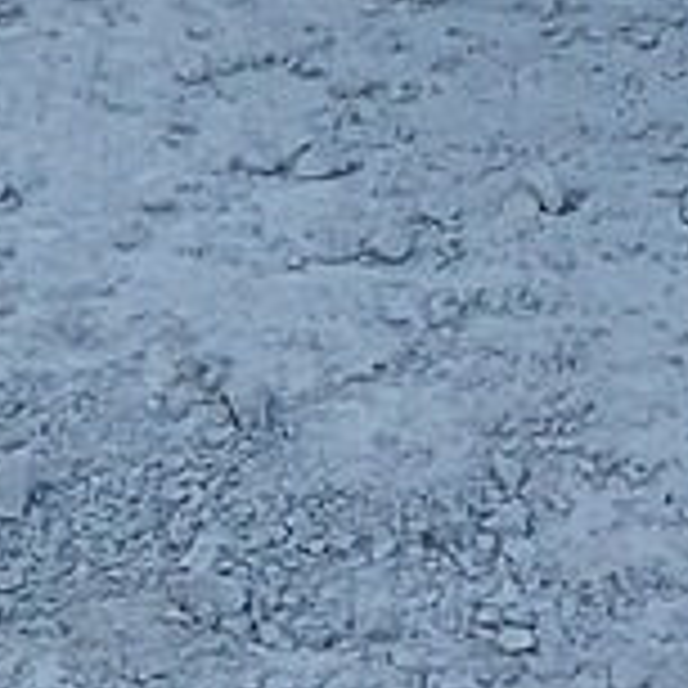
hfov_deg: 6.3
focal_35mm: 278
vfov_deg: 5.7
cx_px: 612
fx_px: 6251
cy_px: -1664
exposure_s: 1/265
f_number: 1.8
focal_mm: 4.6
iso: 20
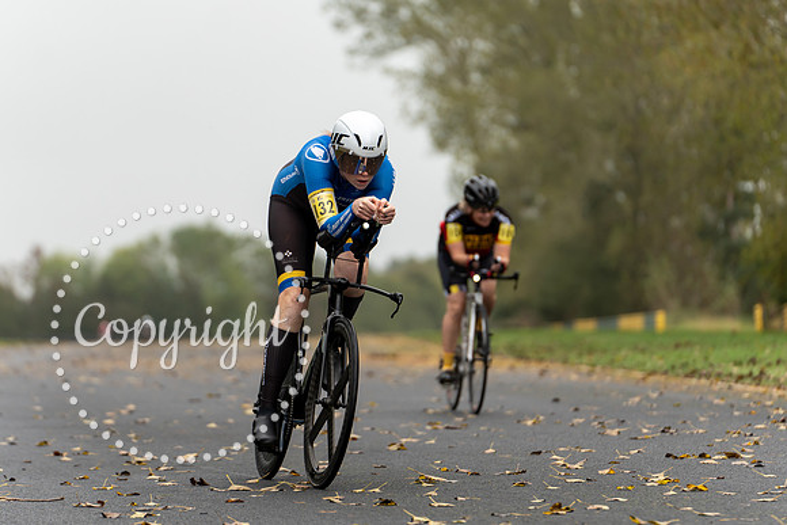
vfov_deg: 7.0
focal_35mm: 197
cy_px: 222
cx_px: 371
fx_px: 4317
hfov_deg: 10.4
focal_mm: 157
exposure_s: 1/1000
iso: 250
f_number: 2.8
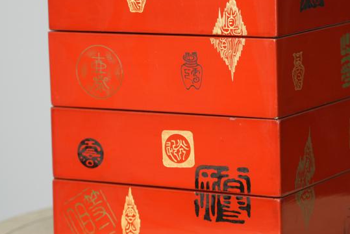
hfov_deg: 11.1
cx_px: 225
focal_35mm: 185
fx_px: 1799
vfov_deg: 7.4
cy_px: 60
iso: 800
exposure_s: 1/100
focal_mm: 92
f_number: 4
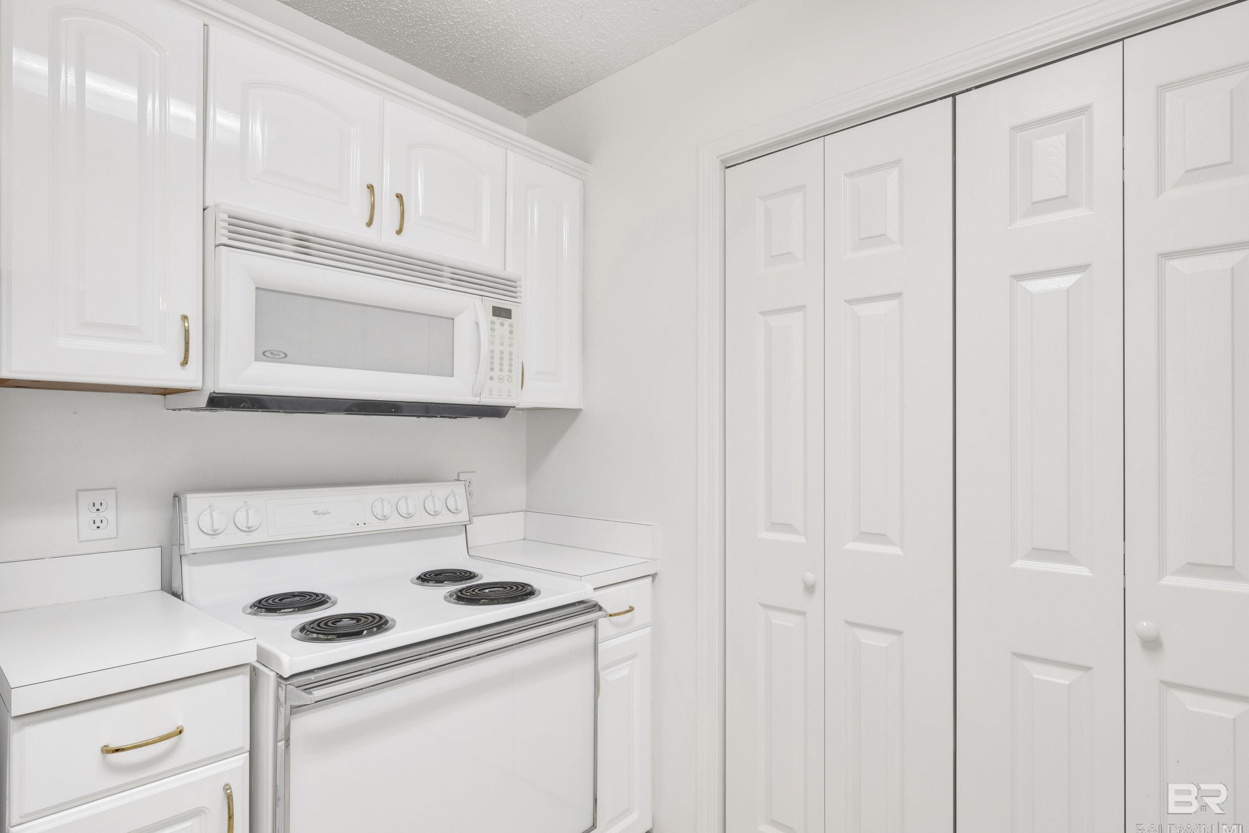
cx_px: 644
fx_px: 643
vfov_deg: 65.8
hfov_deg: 88.3
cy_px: 433
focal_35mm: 19
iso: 400
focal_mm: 17.5
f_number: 11
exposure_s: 1/8
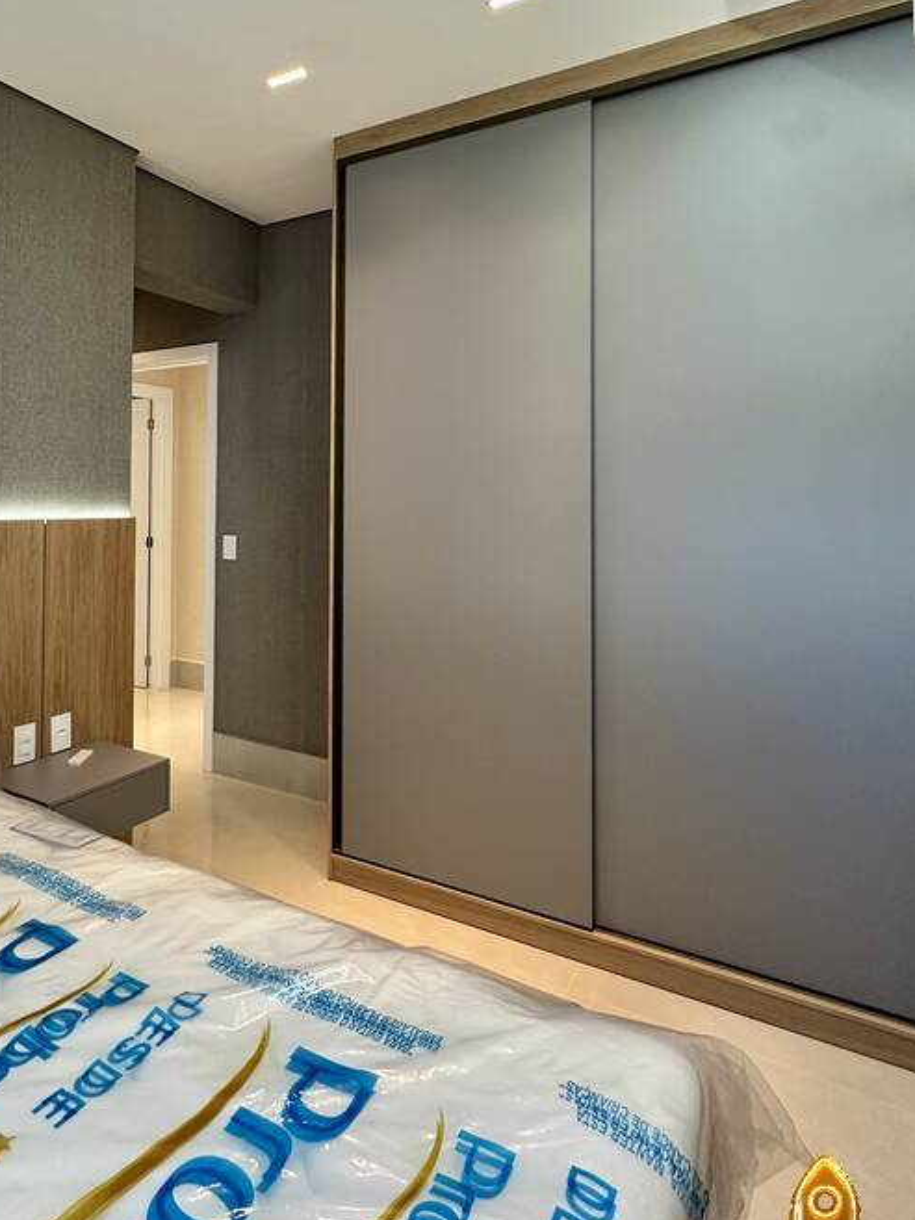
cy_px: 479
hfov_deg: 57.1
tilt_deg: +2.8
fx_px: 810
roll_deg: -1.0
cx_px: 280
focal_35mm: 23
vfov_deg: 73.0
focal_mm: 2.22
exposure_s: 1/120
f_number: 2.2
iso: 250
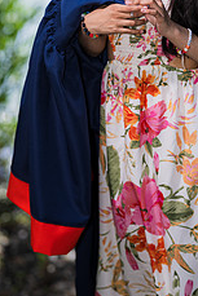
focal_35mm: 167
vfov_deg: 12.3
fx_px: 1376
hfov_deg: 8.2
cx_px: 179
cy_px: 79
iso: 100
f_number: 1.8
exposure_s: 1/1250
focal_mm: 85
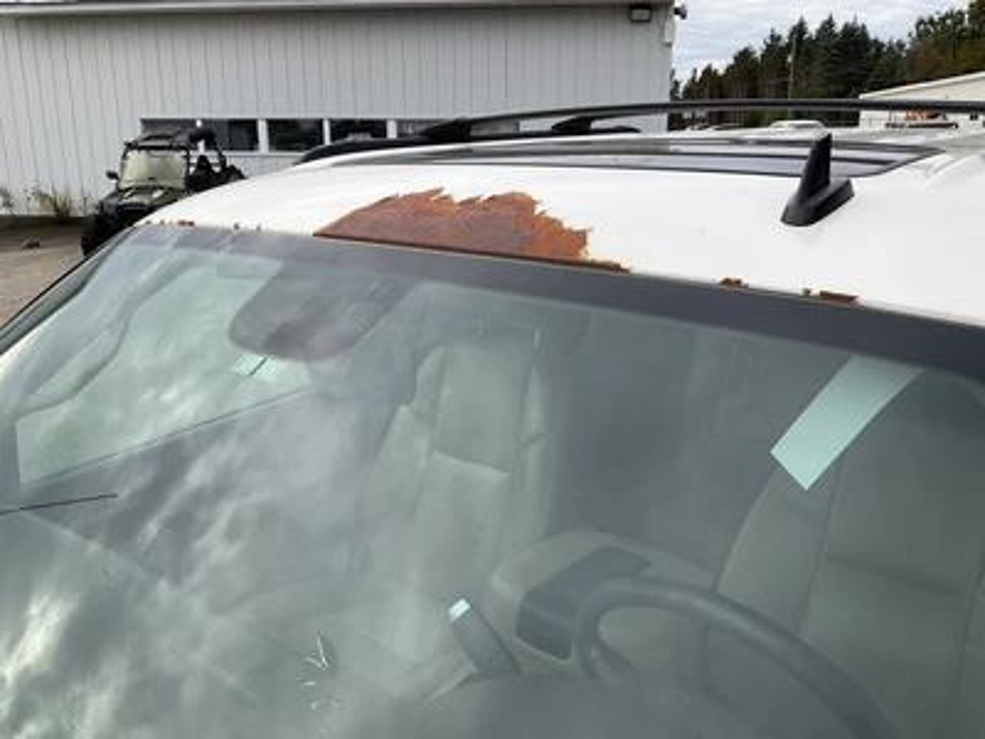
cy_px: 370
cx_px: 492
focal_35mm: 29
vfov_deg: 48.2
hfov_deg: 61.7
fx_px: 825
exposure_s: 1/709
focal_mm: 3
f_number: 1.8
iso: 25
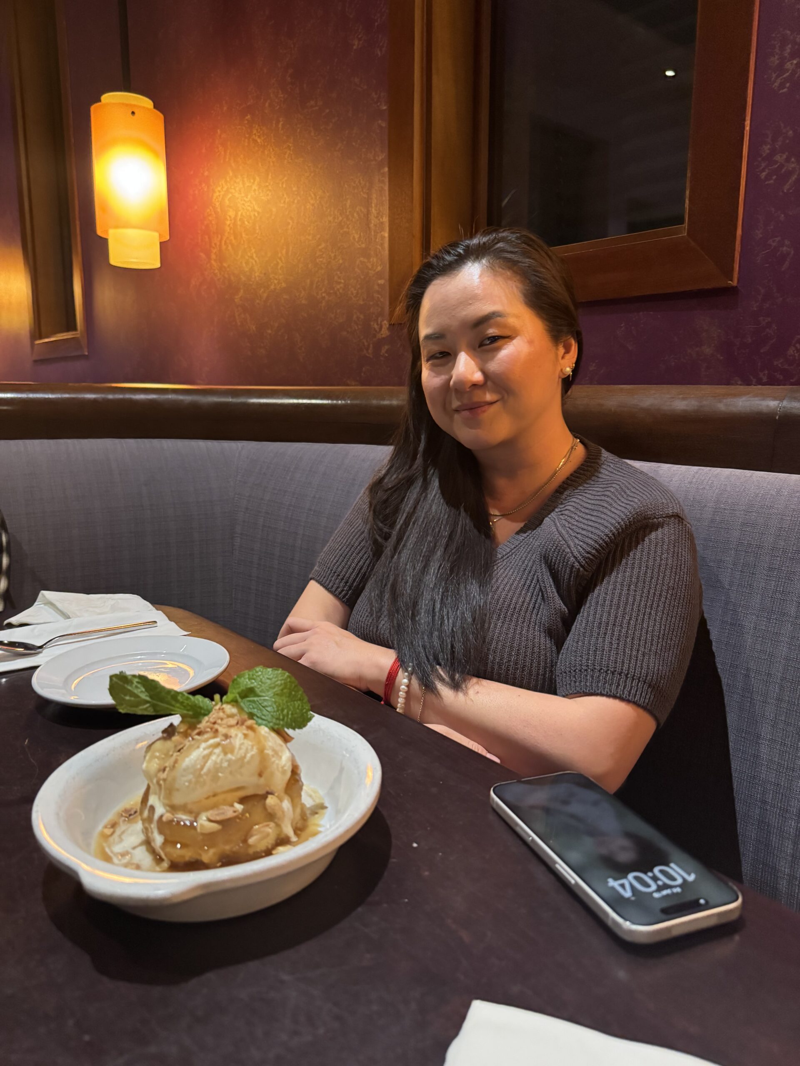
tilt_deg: -8.8
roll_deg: -0.5
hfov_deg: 56.8
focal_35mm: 24
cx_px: 400
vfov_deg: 71.6
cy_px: 533
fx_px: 740
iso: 1000
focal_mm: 6.76
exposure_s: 1/30
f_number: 1.78
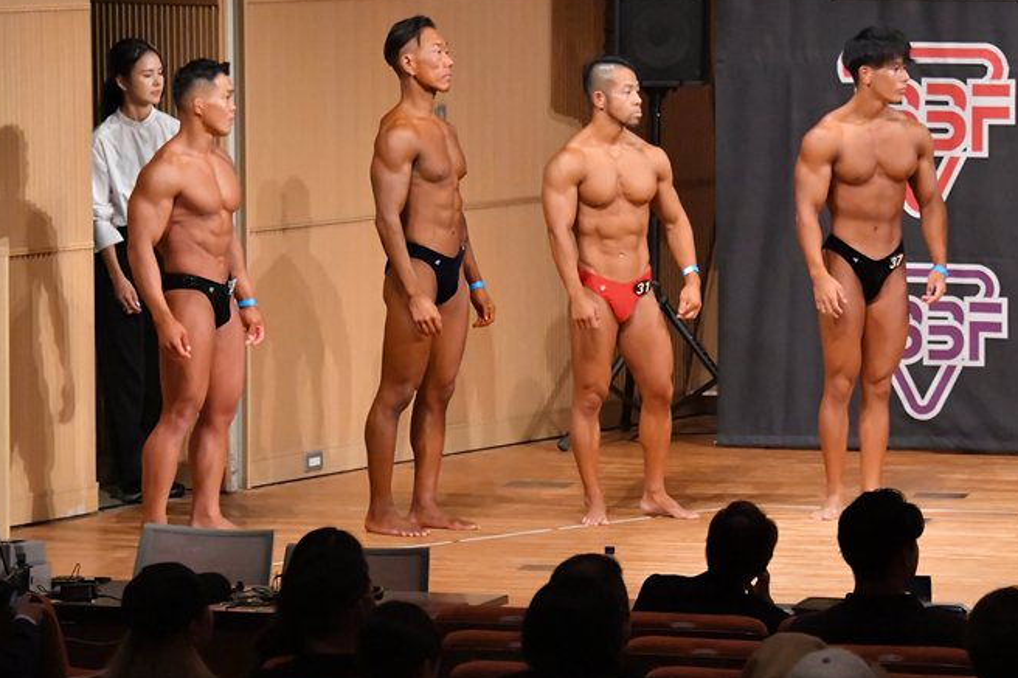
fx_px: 6247
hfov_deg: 9.3
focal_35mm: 221
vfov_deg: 6.2
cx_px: 486
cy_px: 329
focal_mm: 125
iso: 11400
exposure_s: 1/400
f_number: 5.6
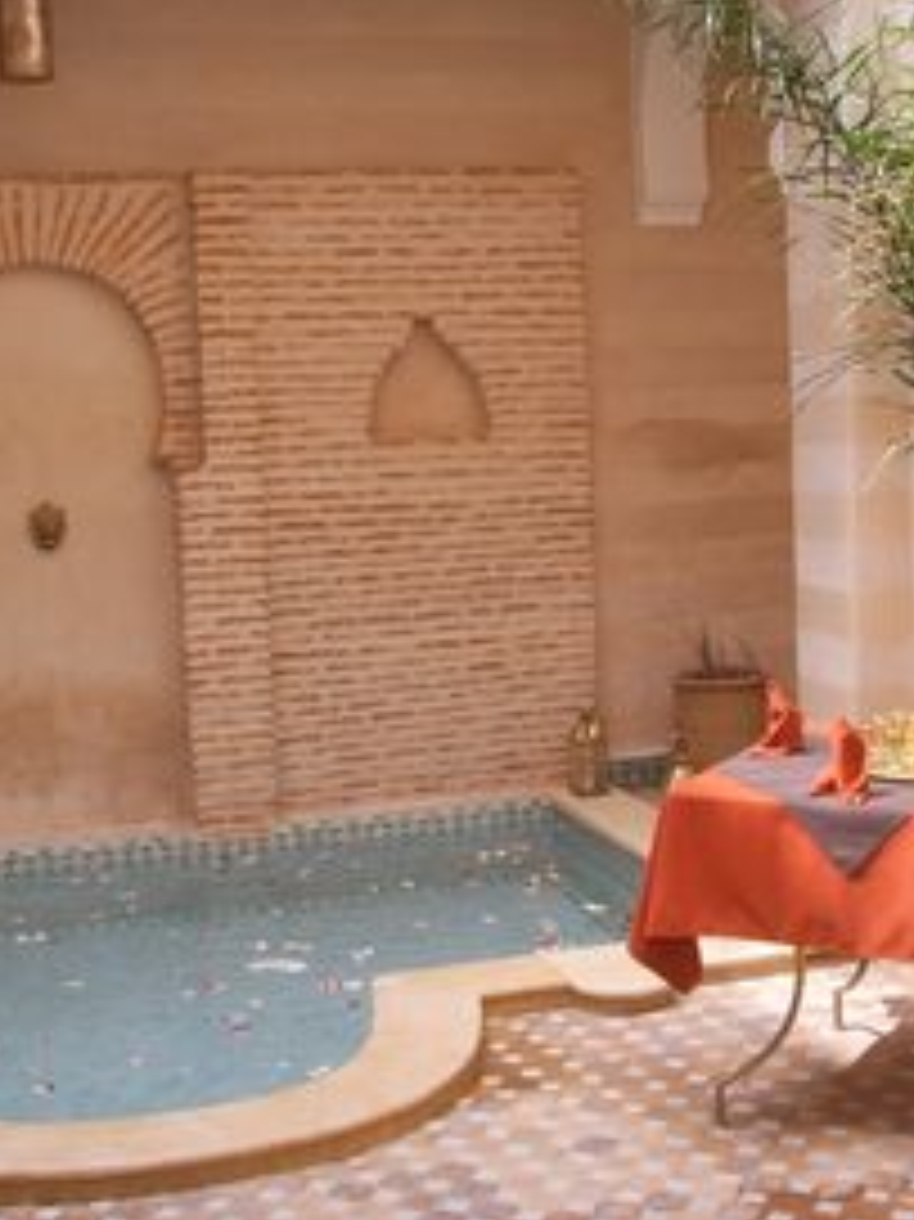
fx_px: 1867
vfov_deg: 36.2
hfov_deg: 27.5
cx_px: 522
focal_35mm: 53
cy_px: 608
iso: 50
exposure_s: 1/125
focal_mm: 6.6
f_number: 3.5
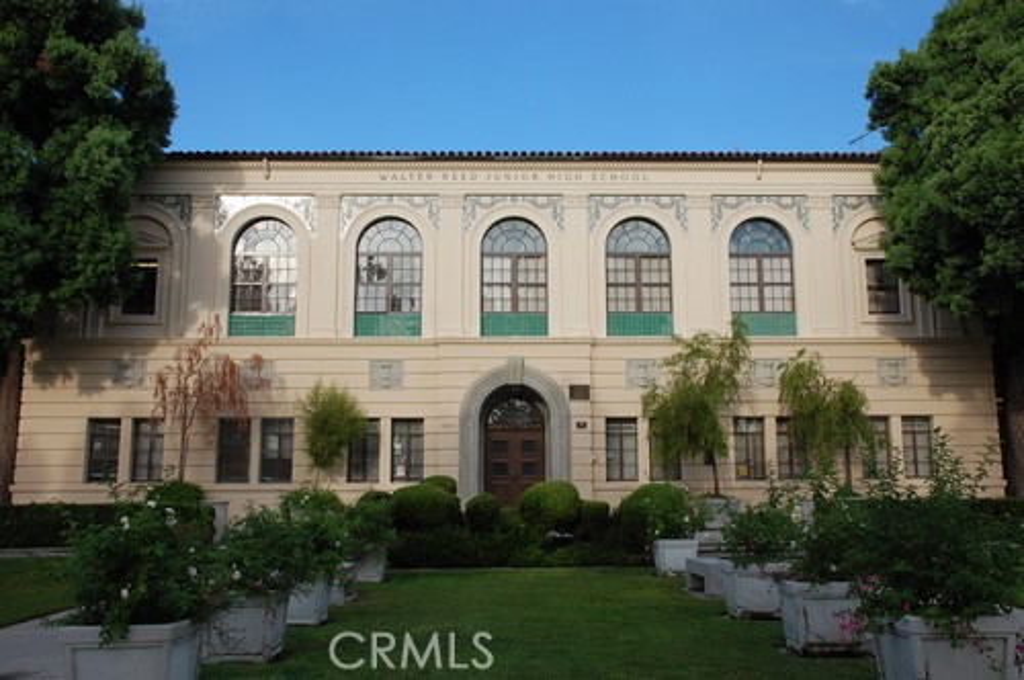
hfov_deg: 57.3
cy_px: 340
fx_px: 937
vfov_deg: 39.9
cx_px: 512
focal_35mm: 33
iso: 320
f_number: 10
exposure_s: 1/250
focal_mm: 22
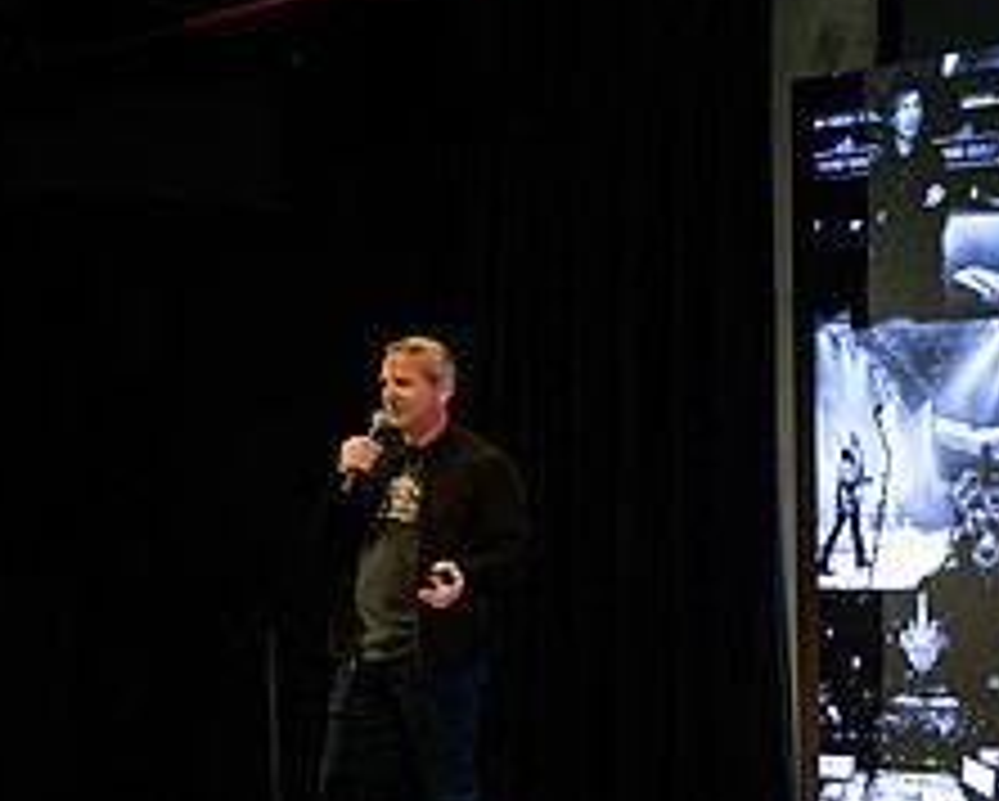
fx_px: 2249
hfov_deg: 22.6
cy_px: 511
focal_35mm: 76
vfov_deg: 20.1
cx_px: 1274
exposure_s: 1/200
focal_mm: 31
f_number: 3.2
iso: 1250
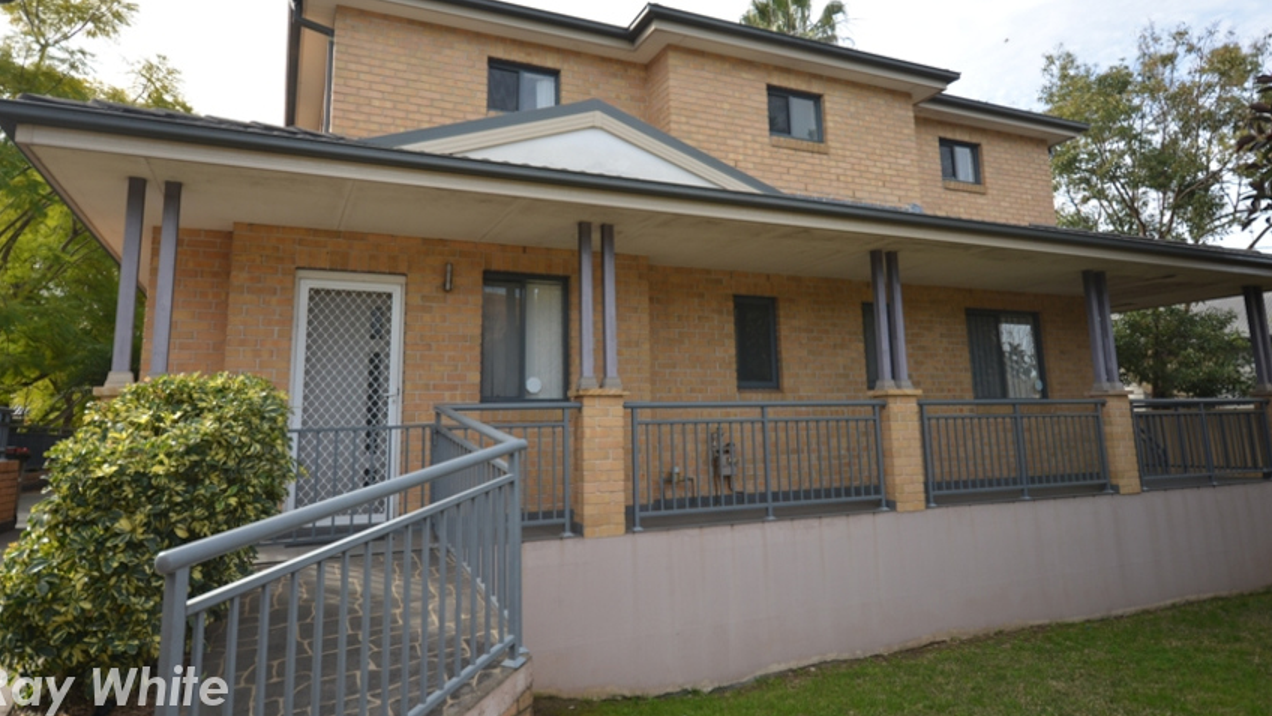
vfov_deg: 57.9
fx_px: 641
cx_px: 656
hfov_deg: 89.5
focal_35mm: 19
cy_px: 286
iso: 220
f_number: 4
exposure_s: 1/60
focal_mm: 10
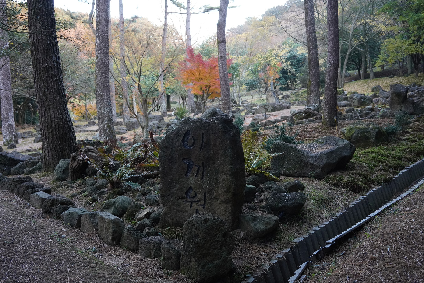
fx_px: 412
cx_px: 212
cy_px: 142
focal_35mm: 35
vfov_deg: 37.9
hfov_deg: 54.4
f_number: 5.6
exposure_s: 1/100
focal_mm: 35
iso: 3200
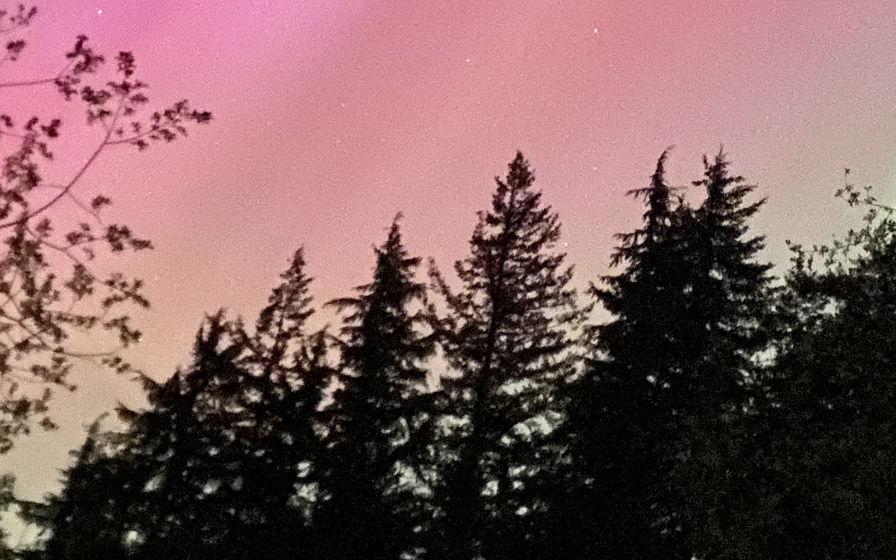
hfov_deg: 27.6
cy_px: 38
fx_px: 1807
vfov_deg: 17.3
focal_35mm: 74
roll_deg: -6.2
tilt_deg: +35.6
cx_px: 629
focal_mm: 4.25
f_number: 1.8
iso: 4000
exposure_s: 1.1
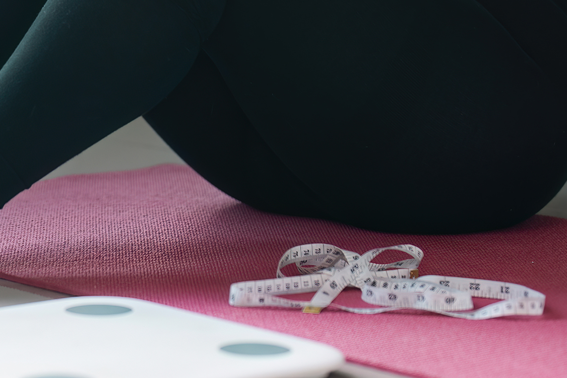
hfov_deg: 13.1
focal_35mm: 155
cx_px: -3
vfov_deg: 8.7
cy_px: -106
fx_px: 2441
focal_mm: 50
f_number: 1.8
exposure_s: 1/400
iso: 100
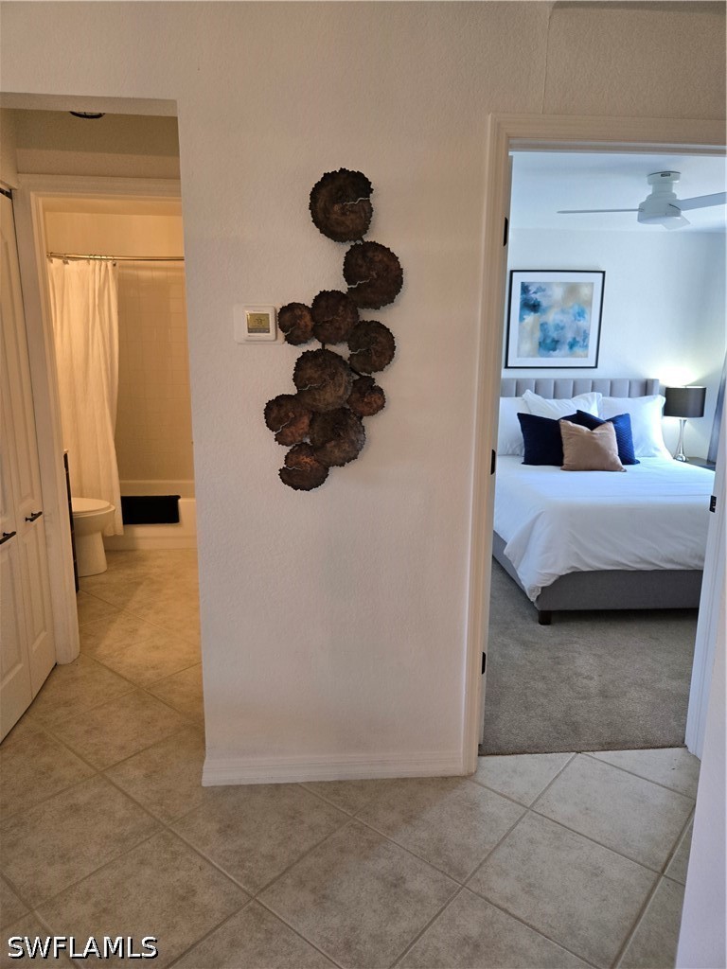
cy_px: 484
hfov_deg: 58.9
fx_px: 644
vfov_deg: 73.9
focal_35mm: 23
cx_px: 364
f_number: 1.8
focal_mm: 5.4
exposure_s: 1/120
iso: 200
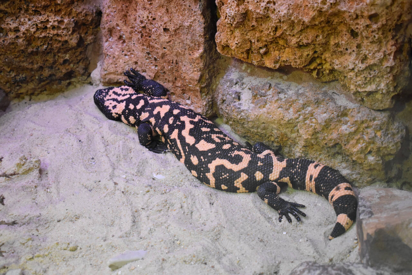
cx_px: 206
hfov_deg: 36.9
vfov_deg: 25.1
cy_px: 138
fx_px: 618
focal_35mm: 54
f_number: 4.8
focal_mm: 36
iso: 3200
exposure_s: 1/125
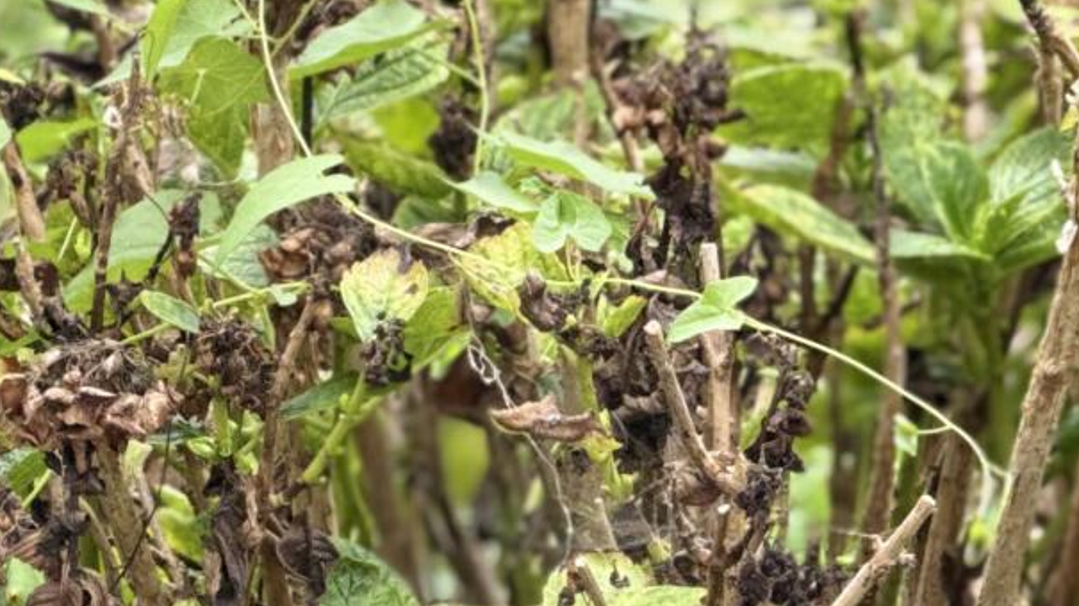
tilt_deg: -24.4
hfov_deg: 5.0
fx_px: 12357
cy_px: 847
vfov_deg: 2.8
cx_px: 391
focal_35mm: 432
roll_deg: -2.4
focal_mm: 15.66
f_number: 2.8
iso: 64
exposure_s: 1/190
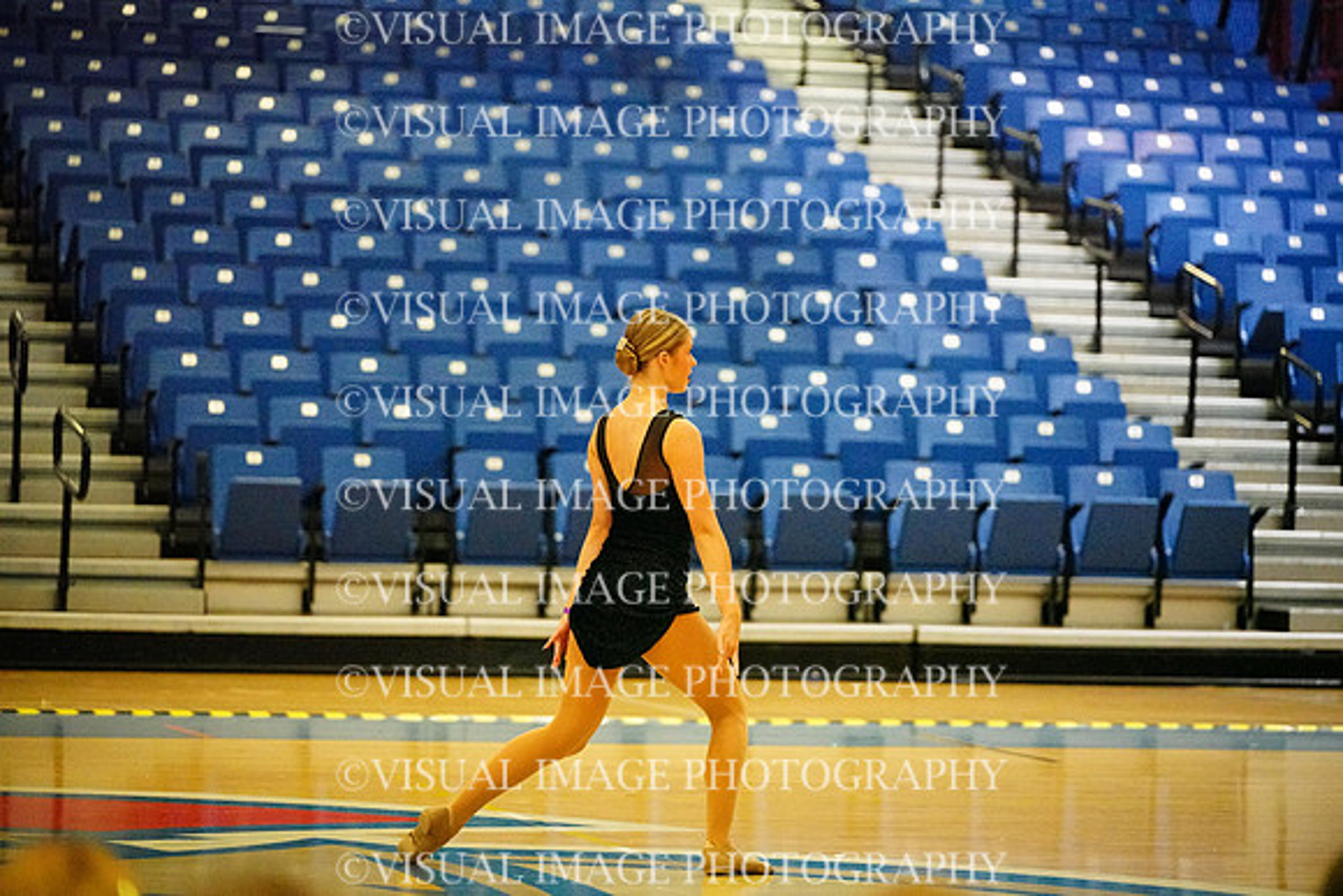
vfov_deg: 9.2
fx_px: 5597
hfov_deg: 13.7
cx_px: 672
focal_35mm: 150
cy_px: 448
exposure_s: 1/1600
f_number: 2.8
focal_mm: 150
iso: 25600
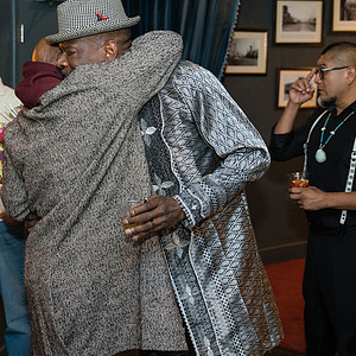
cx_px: 100
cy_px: 151
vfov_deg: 26.9
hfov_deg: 26.6
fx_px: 745
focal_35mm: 64
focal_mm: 39
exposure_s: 1/125
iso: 3200
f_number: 2.8
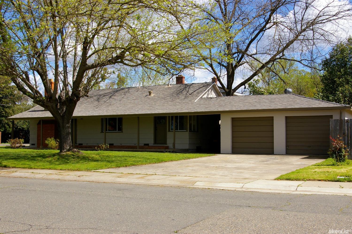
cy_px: 117
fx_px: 454
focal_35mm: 46
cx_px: 176
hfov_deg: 42.4
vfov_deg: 28.9
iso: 200
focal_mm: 31
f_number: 11
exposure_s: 1/250
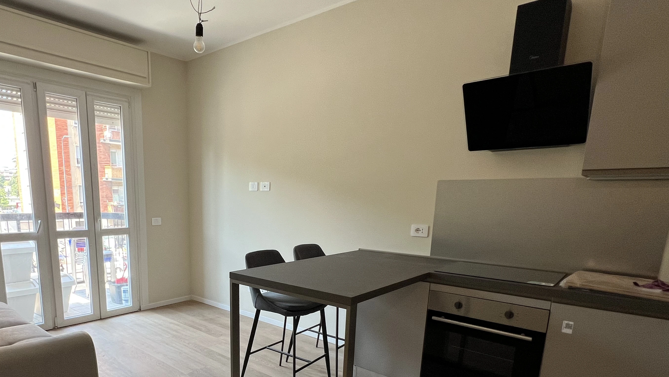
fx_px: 373
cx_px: 249
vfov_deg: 51.8
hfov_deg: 82.2
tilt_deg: -10.7
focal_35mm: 21
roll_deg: -0.9
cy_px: 272
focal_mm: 1.57
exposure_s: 1/100
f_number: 1.8
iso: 125
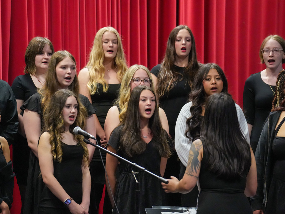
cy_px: 107
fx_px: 2499
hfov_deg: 6.5
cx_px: 142
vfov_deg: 4.9
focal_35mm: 304
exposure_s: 1/60
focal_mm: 279.5
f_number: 6.3
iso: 12800
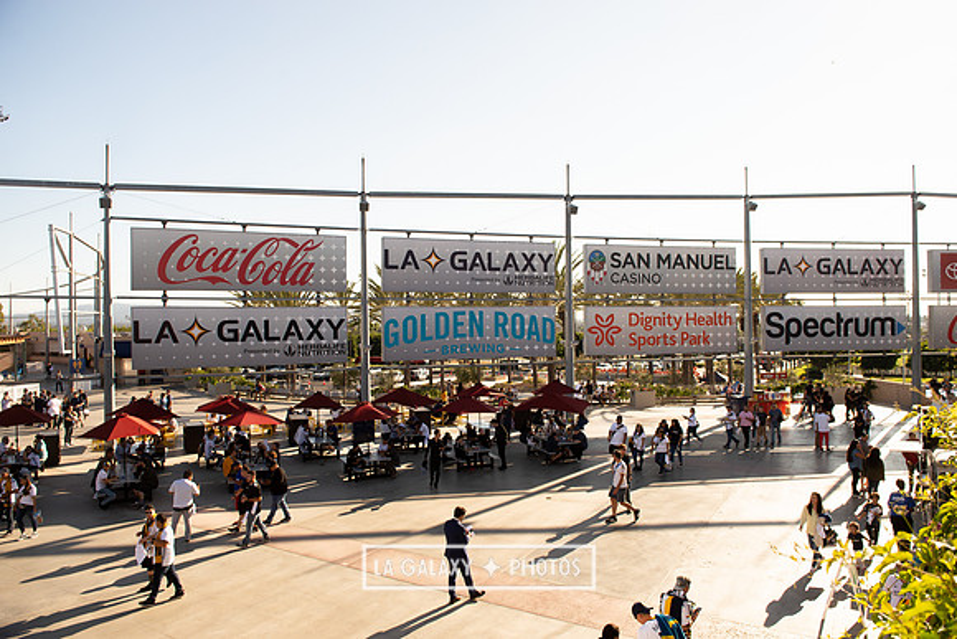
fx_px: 638
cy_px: 320
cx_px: 478
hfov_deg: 73.7
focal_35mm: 24
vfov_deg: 53.2
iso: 200
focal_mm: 24
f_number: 5.6
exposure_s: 1/1000
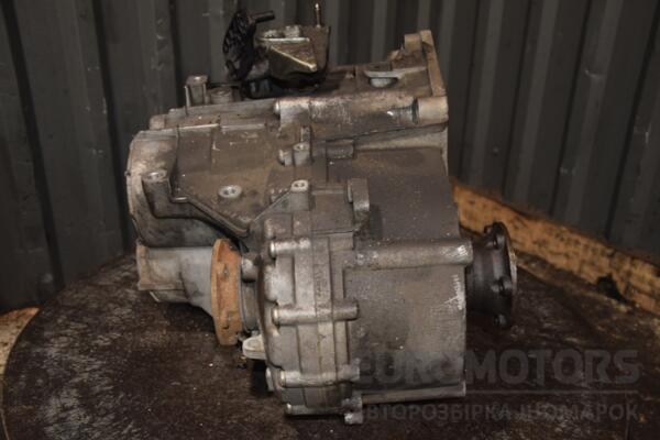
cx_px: 330
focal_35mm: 38
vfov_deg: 35.5
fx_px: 687
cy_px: 220
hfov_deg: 51.3
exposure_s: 1/60
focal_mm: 25
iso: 800
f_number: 5
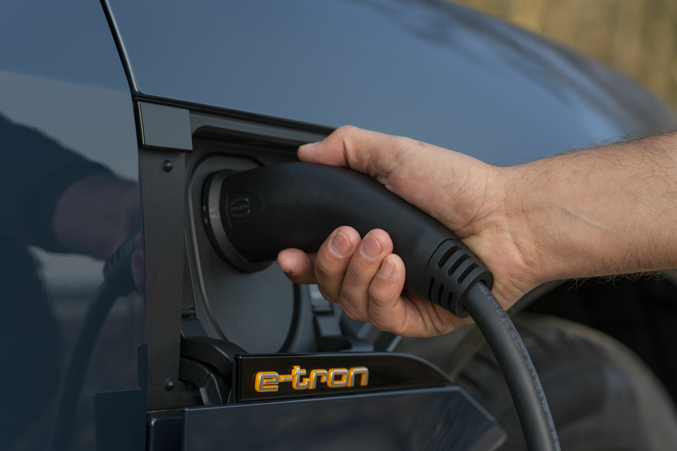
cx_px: 328
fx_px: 1505
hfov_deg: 25.4
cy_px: 228
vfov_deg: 17.1
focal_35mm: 80
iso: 100
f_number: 4
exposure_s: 1/500
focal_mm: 69
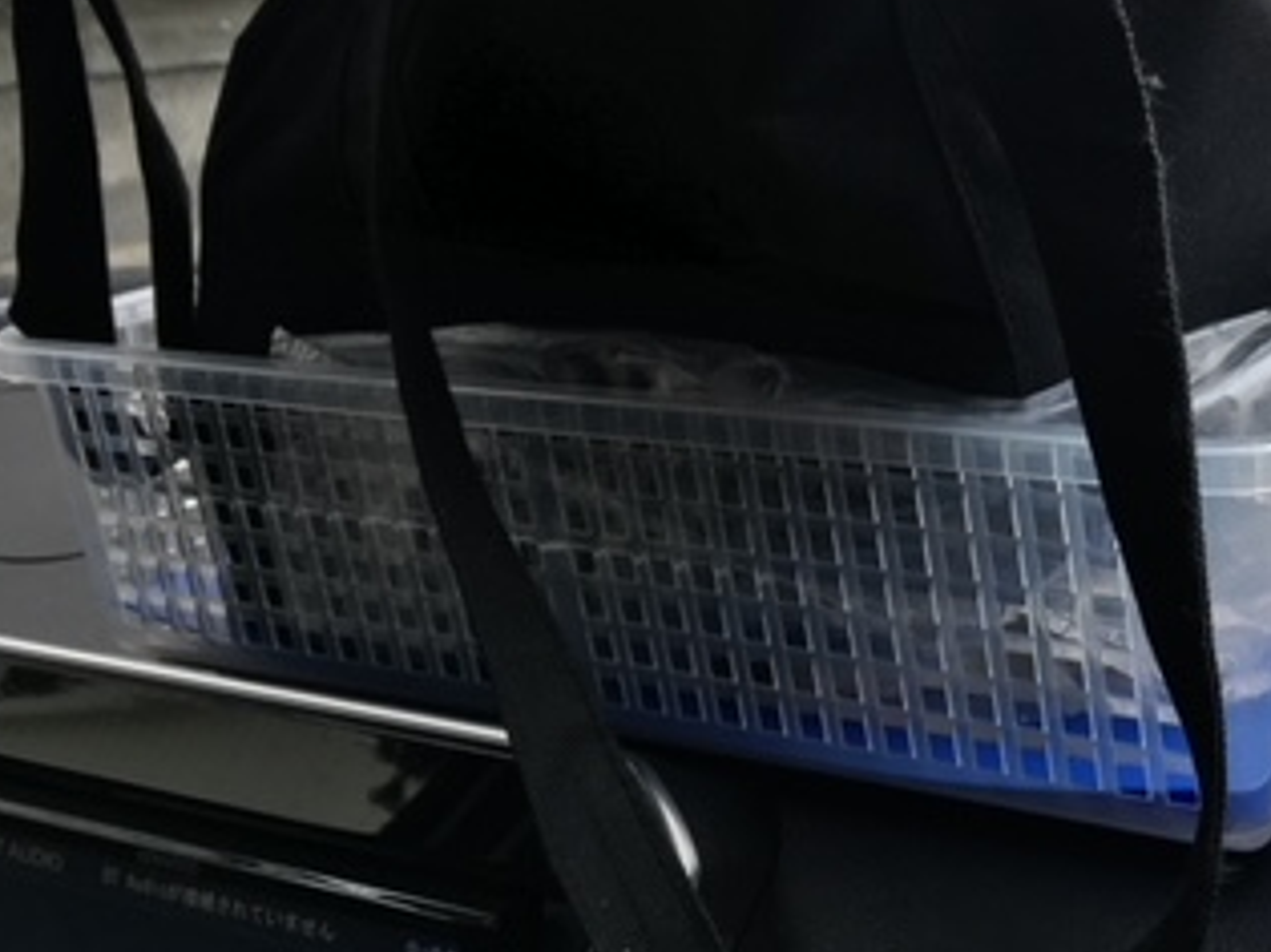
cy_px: 81
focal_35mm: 59
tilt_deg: -4.2
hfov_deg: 31.8
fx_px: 2165
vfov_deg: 24.1
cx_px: 1037
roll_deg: +0.4
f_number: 2.2
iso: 25
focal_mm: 4.15
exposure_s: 1/337
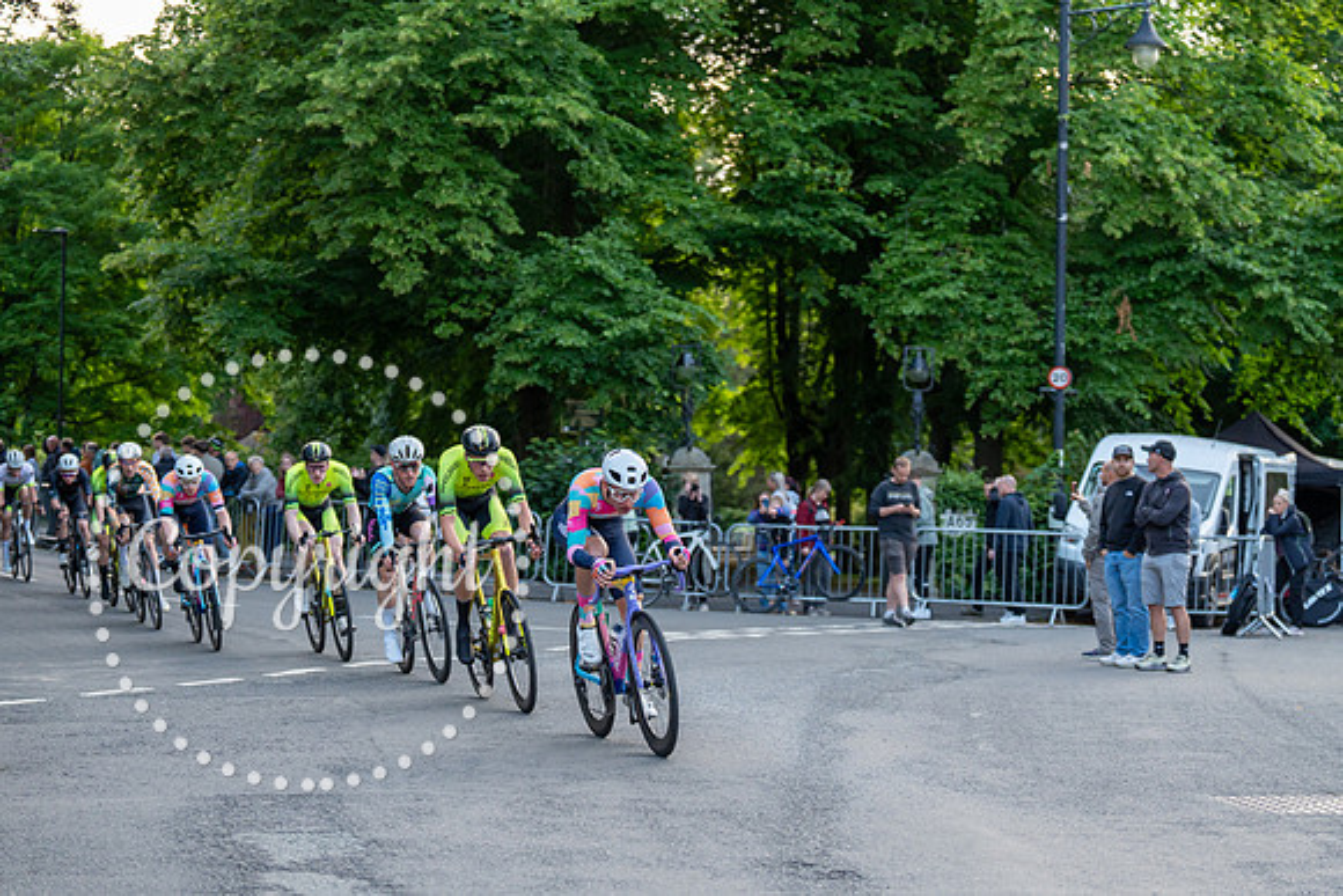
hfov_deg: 28.8
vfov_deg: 19.5
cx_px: 672
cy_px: 448
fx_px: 2612
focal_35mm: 70
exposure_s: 1/800
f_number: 2.8
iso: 1000
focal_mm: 70
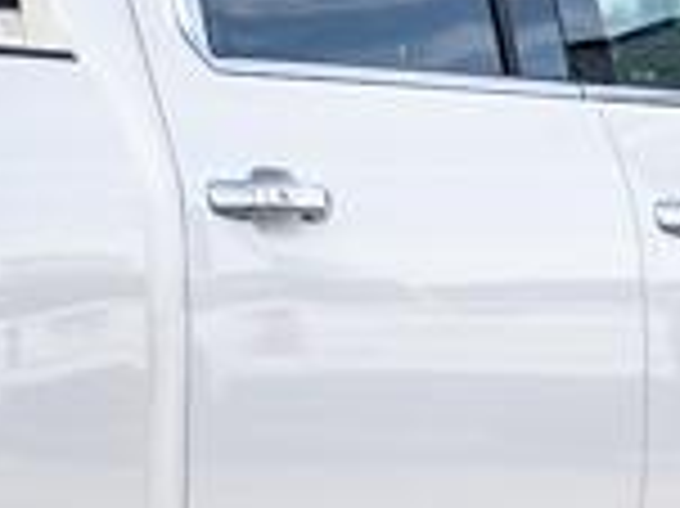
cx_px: -525
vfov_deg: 3.6
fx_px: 8087
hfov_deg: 4.8
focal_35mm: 412
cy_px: -336
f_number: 4
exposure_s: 1/250
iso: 100
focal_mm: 48
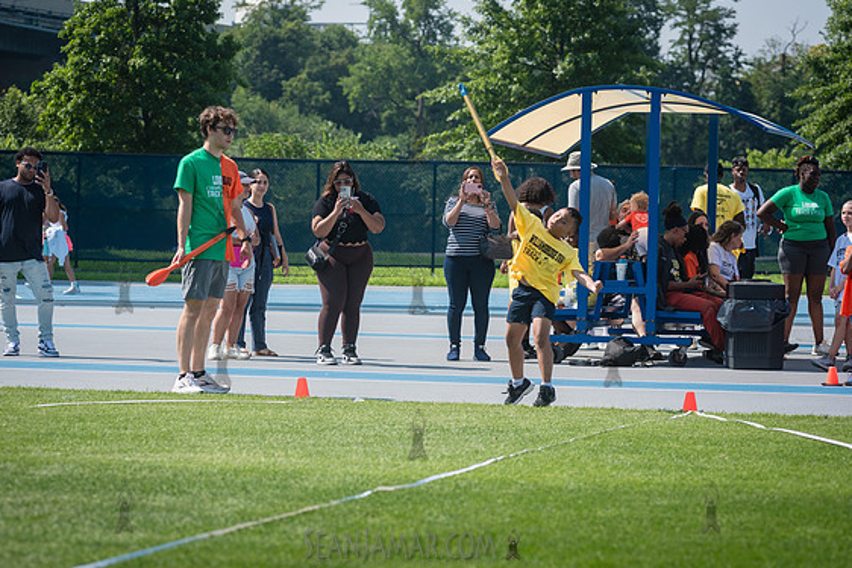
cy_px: 287
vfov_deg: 10.6
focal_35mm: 129
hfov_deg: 15.9
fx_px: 3054
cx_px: 417
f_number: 5
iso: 400
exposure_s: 1/2000
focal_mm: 125
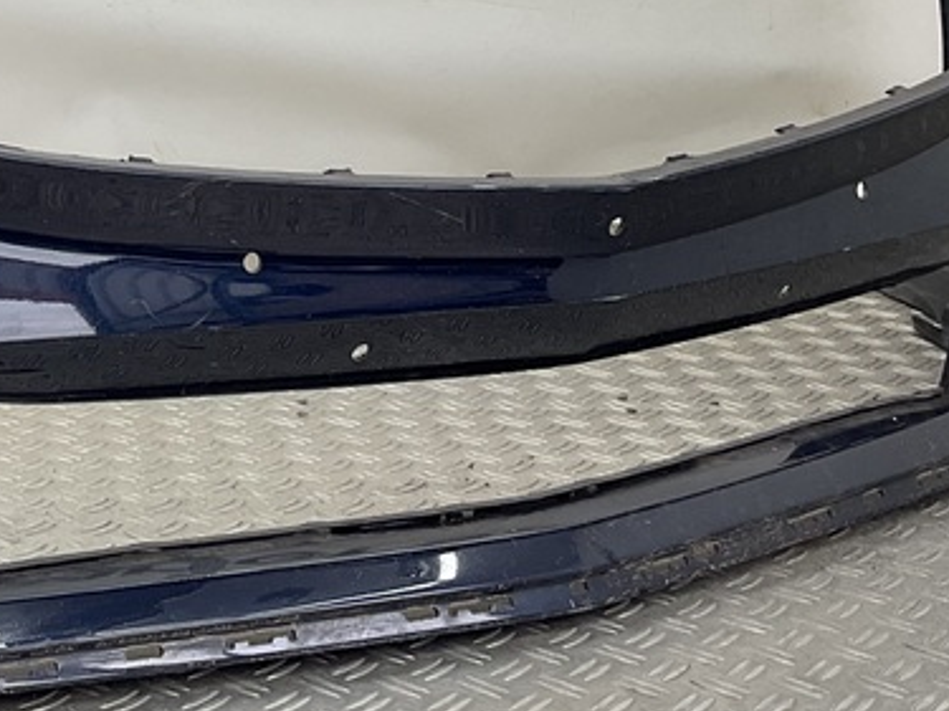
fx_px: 2138
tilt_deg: -7.9
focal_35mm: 78
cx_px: 23
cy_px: 35
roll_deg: -1.3
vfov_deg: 18.5
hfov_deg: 24.0
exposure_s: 1/100
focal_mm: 3
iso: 20
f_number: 1.8
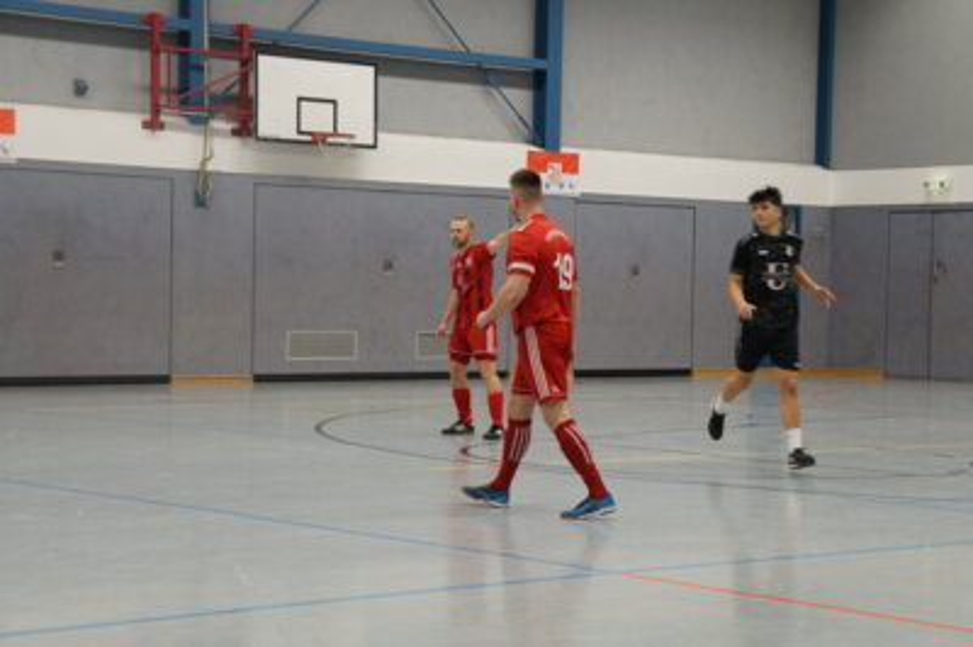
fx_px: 2228
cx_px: 486
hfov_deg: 24.6
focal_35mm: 82
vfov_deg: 16.5
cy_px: 324
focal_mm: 55
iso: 1250
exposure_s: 1/100
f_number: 5.6
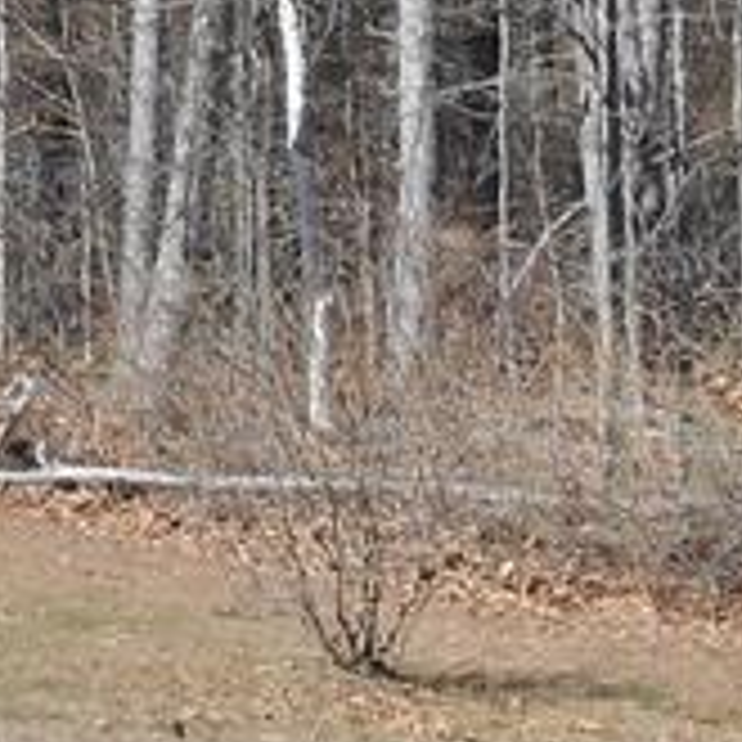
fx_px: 3468
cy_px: 36
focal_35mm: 143
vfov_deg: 12.1
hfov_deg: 11.2
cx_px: -675
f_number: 3.4
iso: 80
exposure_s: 1/500
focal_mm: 4.7
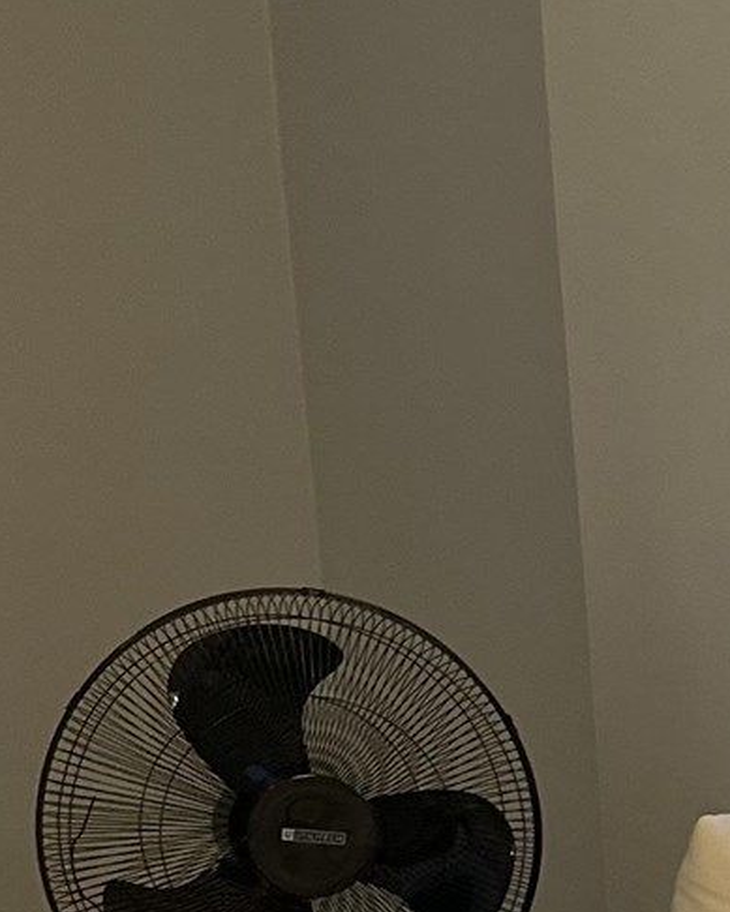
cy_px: 1073
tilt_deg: -13.1
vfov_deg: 16.6
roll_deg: -0.5
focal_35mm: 111
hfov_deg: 12.4
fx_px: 2997
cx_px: 1406
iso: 400
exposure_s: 1/60
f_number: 1.78
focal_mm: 6.86
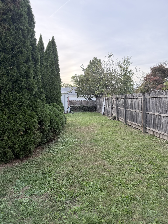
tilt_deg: -2.8
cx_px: 84
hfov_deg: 56.8
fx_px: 155
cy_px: 112
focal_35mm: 24
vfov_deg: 71.6
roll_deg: -0.4
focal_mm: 6.76
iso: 80
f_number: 1.78
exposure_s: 1/858
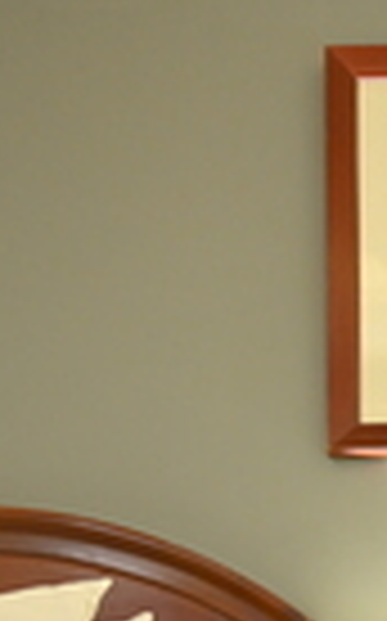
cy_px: 668
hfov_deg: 21.1
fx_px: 913
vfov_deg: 33.2
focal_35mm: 54
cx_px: 540
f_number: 4
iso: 2500
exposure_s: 1/100
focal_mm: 16
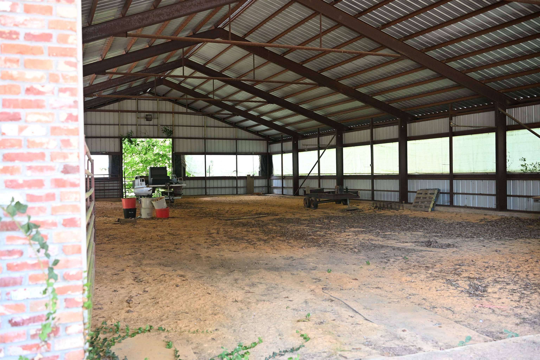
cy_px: 180
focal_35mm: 35
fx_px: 525
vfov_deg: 37.9
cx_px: 270
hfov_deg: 54.4
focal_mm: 35
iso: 800
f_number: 2.8
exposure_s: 1/125
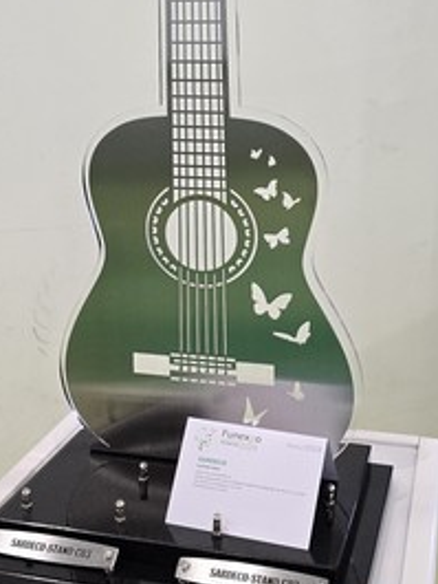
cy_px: 209
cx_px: 269
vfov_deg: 36.5
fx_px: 877
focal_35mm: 52
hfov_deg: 28.0
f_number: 1.7
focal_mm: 6.3
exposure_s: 1/180
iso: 200
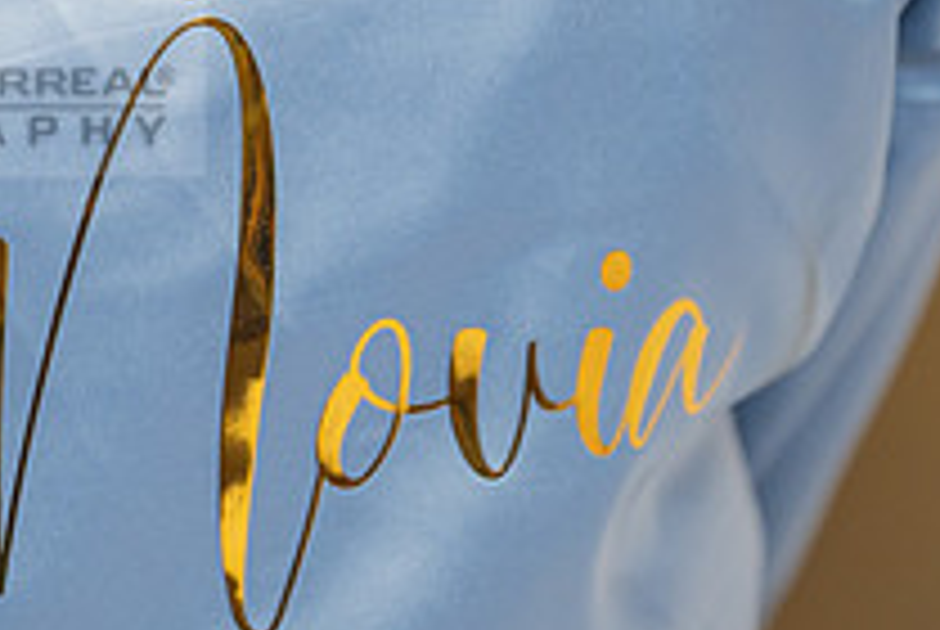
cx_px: -175
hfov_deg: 10.4
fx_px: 5073
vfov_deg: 7.1
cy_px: 70
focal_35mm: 194
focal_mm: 70
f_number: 3.5
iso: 500
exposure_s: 1/100
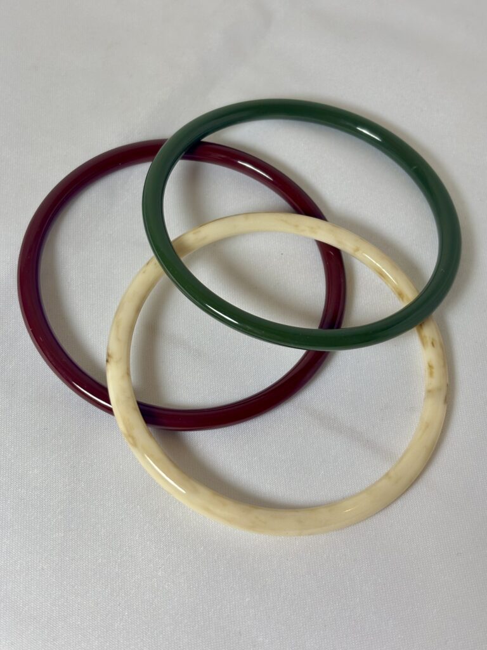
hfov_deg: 28.0
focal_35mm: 52
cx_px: 244
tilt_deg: -63.2
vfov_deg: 36.8
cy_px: 325
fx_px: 975
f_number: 1.6
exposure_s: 1/194
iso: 32
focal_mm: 5.96
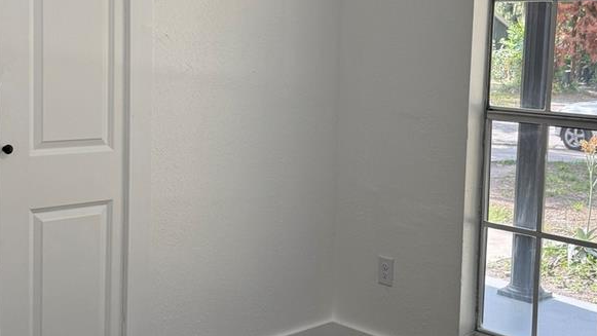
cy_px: 140
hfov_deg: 38.2
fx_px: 855
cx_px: 375
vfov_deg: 22.2
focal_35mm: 54
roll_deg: -2.5
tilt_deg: -5.4
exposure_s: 1/280
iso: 100
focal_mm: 6.76
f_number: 1.78
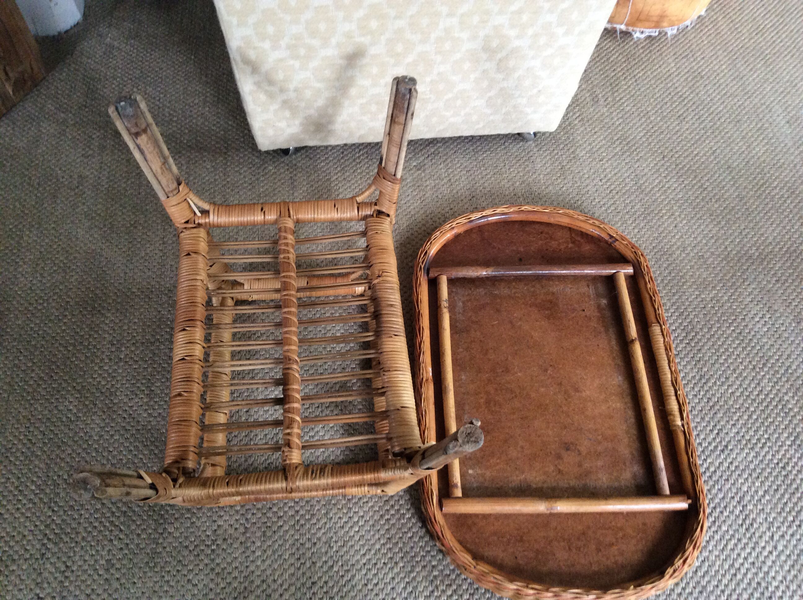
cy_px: 300
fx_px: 741
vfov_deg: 44.1
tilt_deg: -58.4
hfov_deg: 56.9
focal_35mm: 32
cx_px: 402
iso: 200
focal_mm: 3.3
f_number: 2.4
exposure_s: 1/25
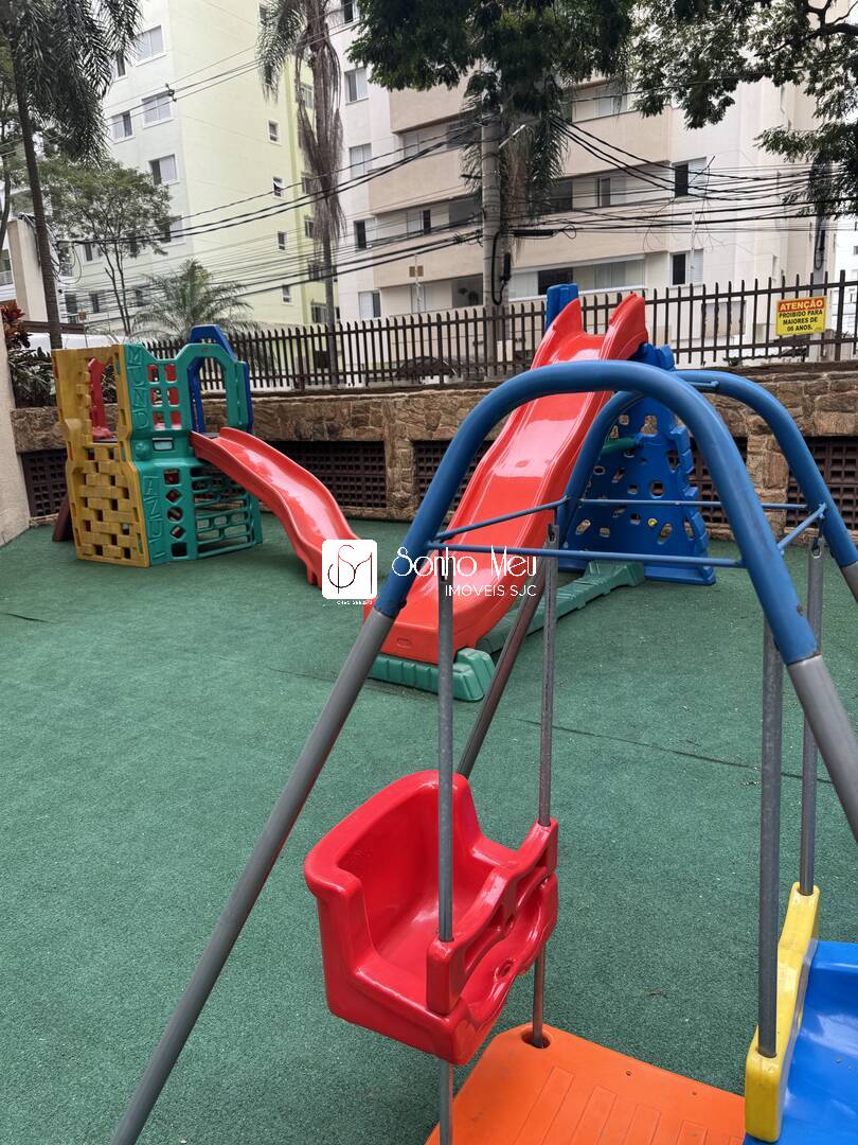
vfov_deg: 71.6
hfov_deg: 56.8
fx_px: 793
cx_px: 429
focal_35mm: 24
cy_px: 572
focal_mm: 6.76
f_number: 1.78
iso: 80
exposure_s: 1/372
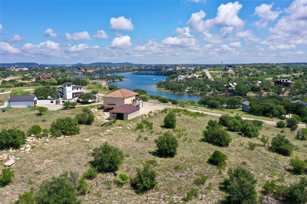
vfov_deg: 46.4
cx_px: 154
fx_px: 239
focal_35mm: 28
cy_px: 102
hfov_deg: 65.5
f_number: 6.3
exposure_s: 1/500
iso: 100
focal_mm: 10.26
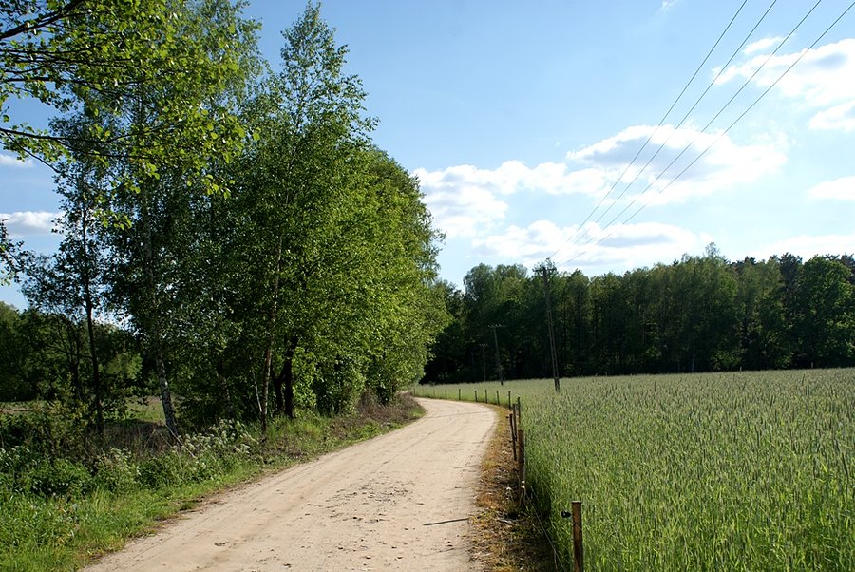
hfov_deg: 49.5
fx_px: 927
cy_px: 286
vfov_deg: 34.3
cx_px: 428
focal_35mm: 39
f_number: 9
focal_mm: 26
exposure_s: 1/250
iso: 100
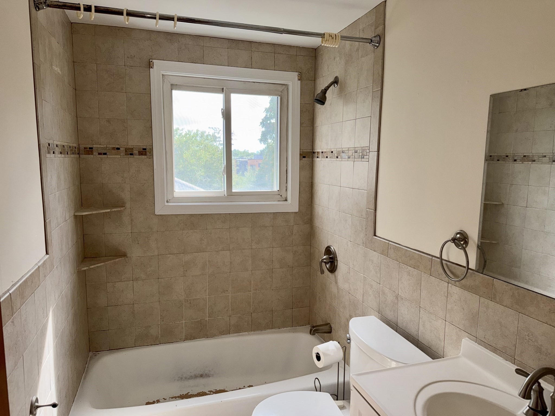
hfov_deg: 71.6
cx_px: 278
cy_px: 208
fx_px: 385
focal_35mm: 24
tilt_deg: -7.4
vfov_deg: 56.8
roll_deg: -0.5
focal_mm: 6.76
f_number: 1.78
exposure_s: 1/355
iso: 64
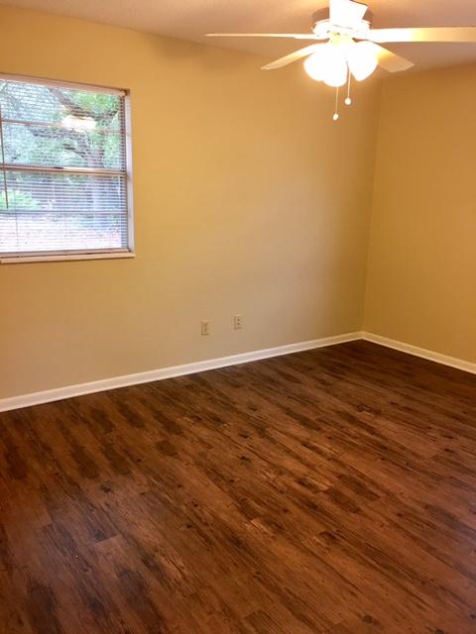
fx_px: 532
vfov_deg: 61.7
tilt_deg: -11.7
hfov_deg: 48.2
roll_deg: -2.3
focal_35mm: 29
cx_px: 238
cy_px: 317
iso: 50
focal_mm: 4.15
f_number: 2.2
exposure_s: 1/15
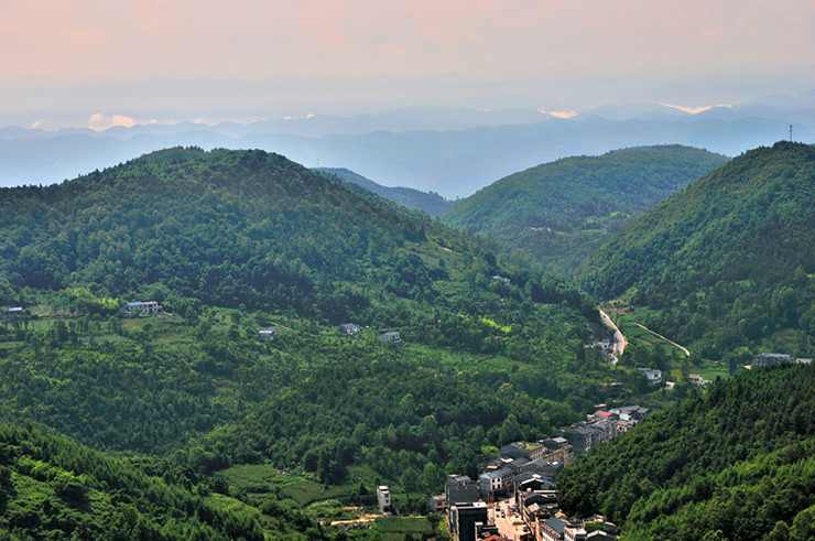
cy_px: 270
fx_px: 2102
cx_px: 408
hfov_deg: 21.9
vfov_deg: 14.7
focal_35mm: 93
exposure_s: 1/200
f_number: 13
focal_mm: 62
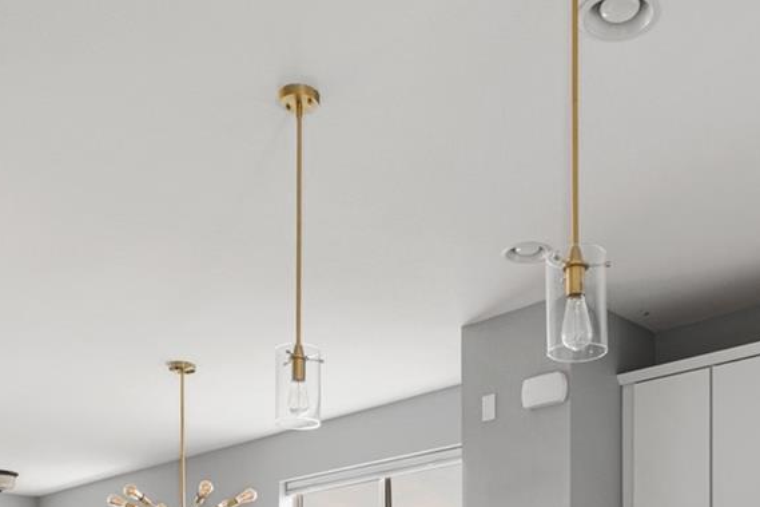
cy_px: 670
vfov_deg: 24.9
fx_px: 979
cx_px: 435
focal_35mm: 46
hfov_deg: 42.3
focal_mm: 16.5
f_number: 8
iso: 500
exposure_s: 1
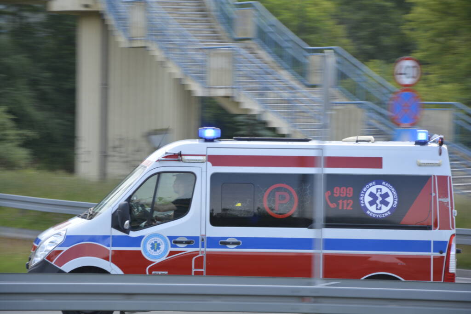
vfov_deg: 8.7
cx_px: 236
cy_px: 157
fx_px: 2061
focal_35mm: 158
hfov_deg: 13.0
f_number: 7.1
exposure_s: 1/200
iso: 200
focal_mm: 105
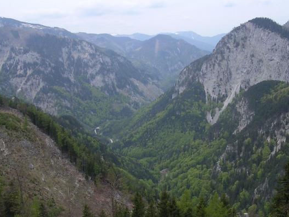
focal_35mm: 46
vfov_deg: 31.5
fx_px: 384
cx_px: 140
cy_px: 95
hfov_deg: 41.2
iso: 100
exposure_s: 1/214
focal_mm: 5.8
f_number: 5.6
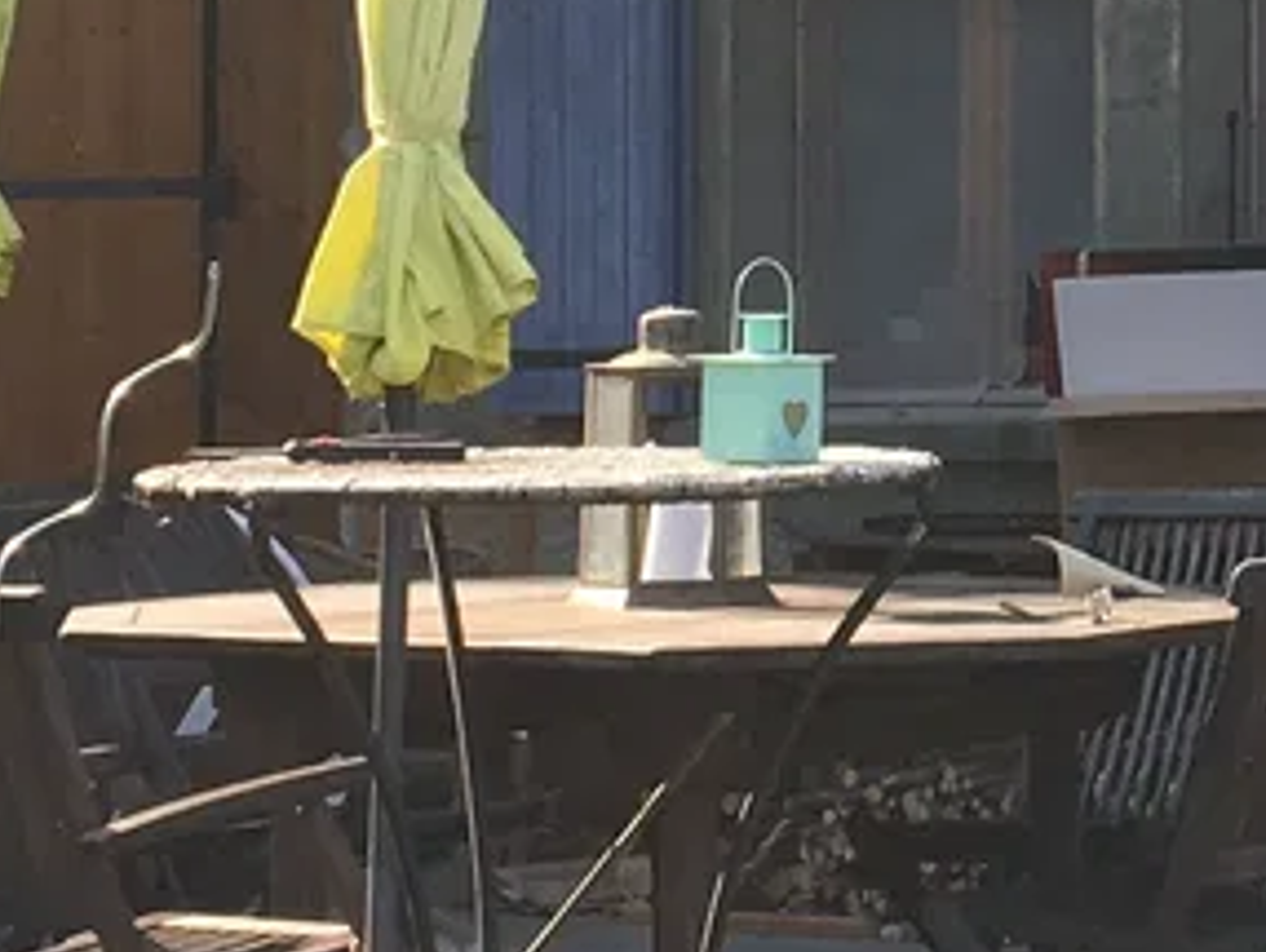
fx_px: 5930
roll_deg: -0.5
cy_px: 58
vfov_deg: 9.1
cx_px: 1447
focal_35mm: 162
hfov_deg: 12.0
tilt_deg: +2.1
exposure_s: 1/630
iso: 25
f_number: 2.2
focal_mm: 4.15
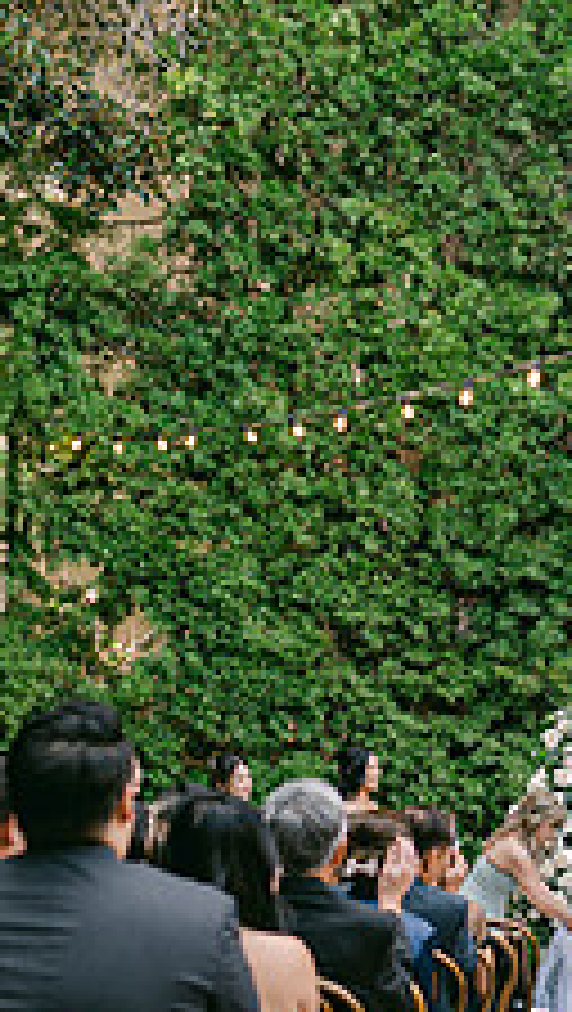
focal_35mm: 97
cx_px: 793
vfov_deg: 21.8
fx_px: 2609
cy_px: 724
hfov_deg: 12.1
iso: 100
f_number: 2.2
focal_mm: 35
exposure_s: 1/250
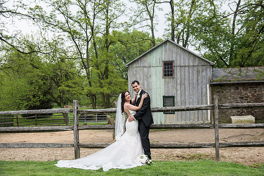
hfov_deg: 46.4
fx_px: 308
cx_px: 132
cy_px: 88
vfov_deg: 31.9
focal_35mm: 42
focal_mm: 42
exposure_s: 1/2500
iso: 640
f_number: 4
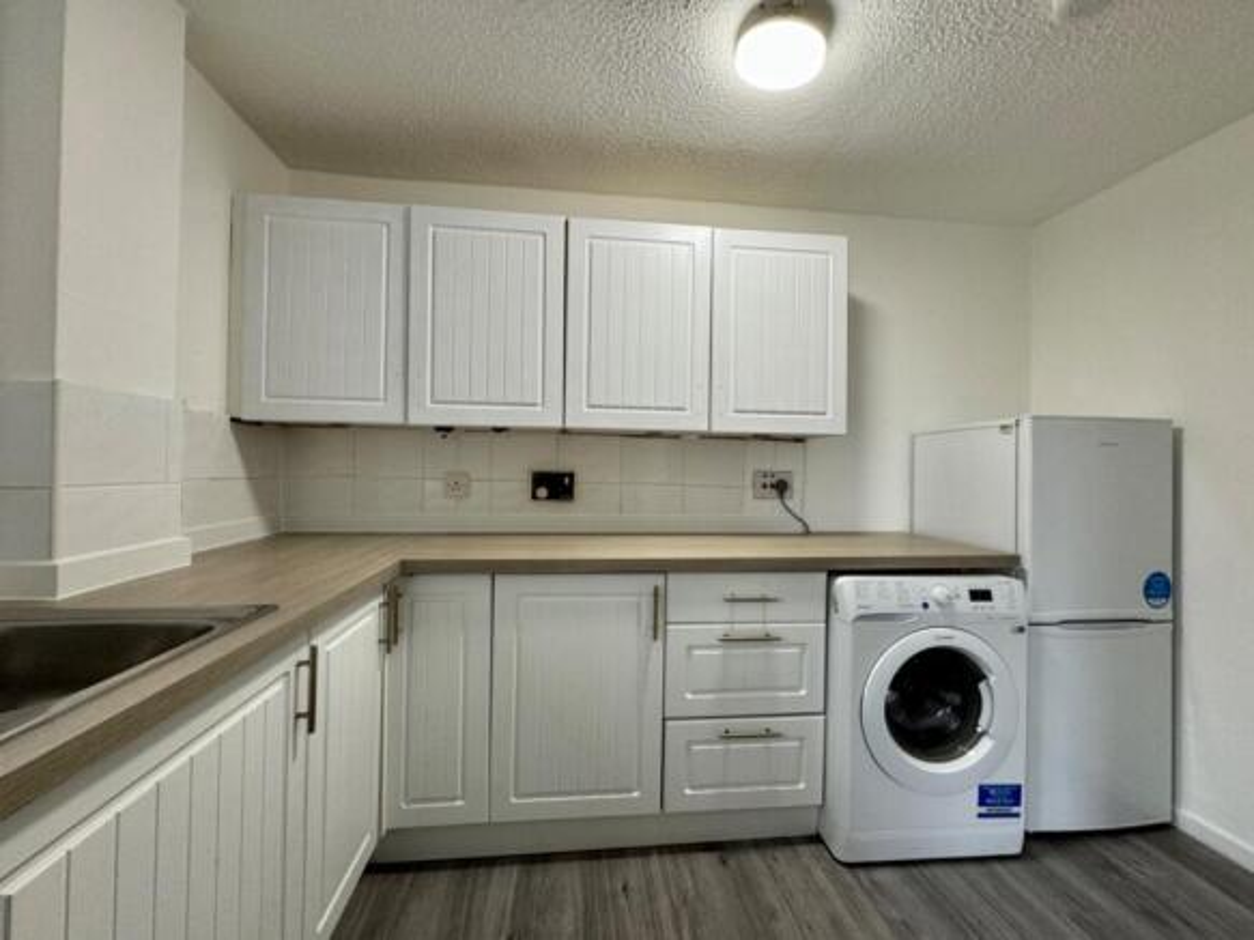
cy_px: 470
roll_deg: -0.9
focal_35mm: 14
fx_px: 507
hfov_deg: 102.1
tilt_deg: +0.5
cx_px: 627
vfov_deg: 85.7
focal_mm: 2.22
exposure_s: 1/100
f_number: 2.2
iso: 125
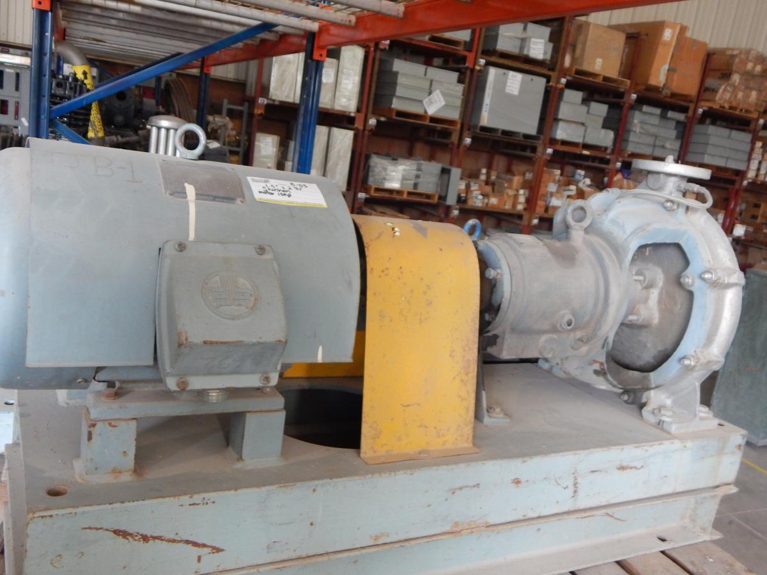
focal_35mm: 31
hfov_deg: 58.4
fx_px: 687
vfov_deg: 45.4
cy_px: 288
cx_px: 384
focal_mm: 5.6
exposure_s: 1/30
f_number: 3.2
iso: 360
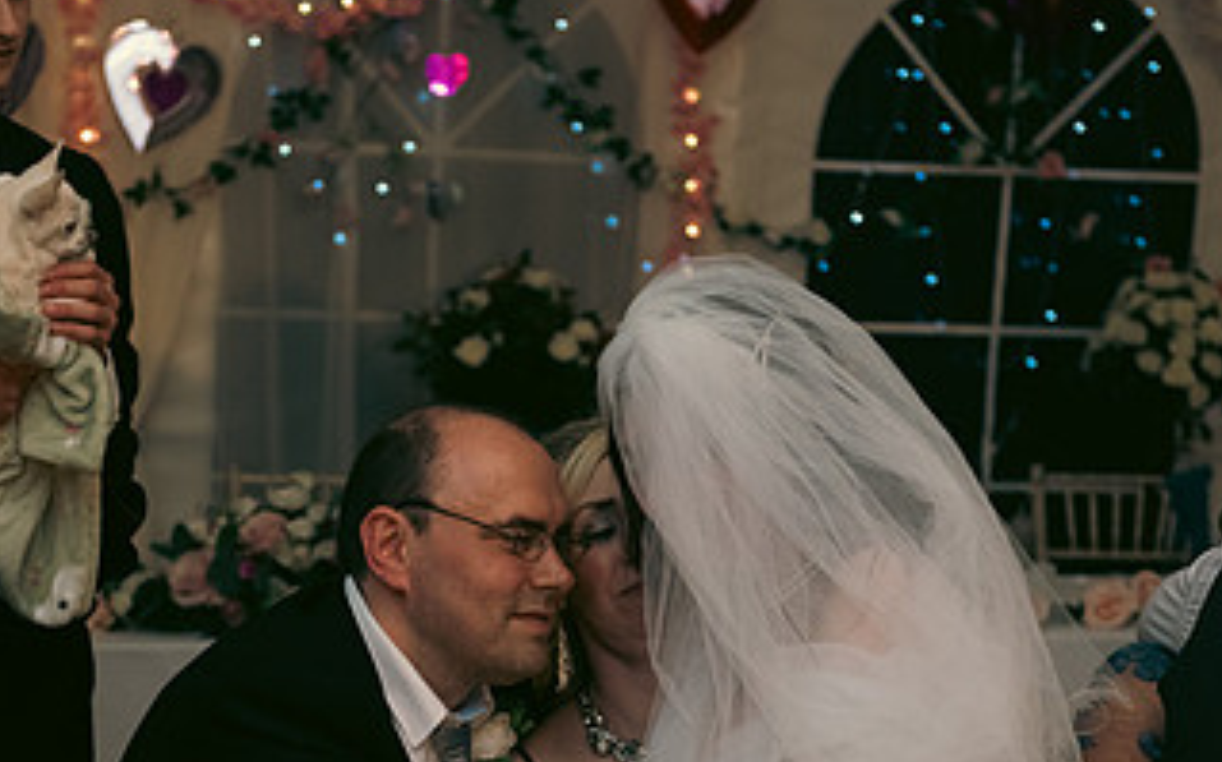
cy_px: 684
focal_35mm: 102
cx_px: 464
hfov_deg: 20.4
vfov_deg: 12.7
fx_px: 3395
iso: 800
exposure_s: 1/160
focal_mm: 55
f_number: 3.5
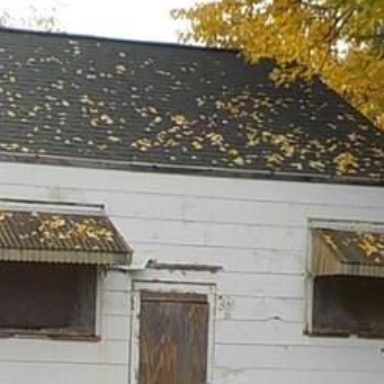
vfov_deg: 15.4
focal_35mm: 111
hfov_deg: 15.0
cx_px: -116
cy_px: 384
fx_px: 1393
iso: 125
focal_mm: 4.1
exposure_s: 1/320
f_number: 3.3
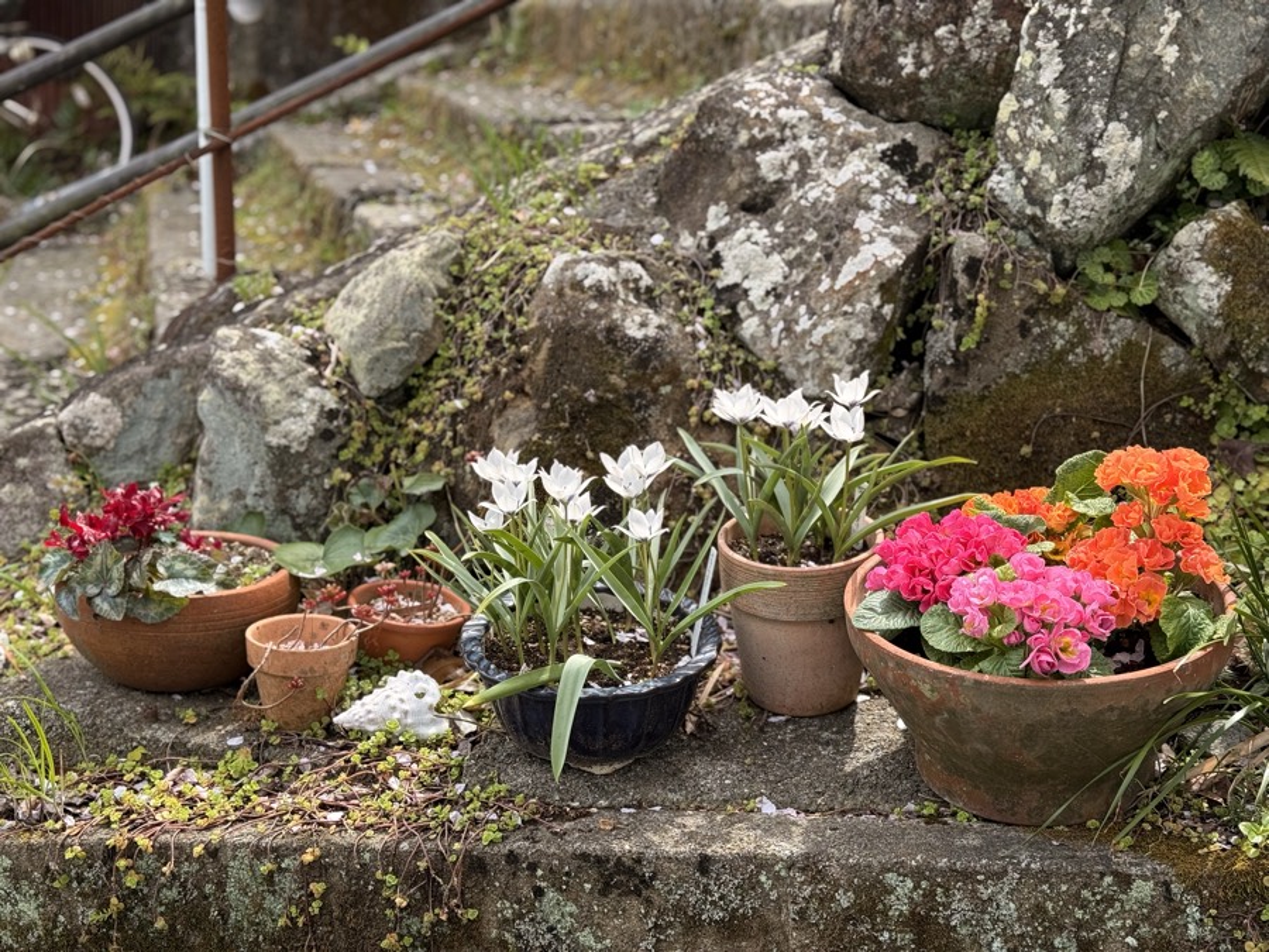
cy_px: 476
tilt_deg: -13.3
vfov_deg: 30.3
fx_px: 1760
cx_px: 634
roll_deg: -5.3
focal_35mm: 48
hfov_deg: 39.7
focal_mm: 6.76
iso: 64
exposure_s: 1/1055
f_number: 1.78
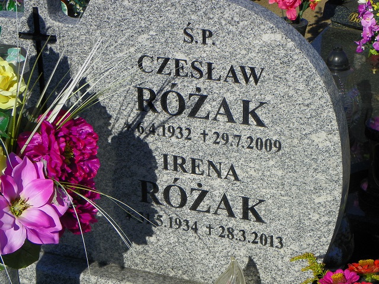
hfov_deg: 22.5
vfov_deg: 17.0
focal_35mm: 87
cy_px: 142
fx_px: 953
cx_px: 190
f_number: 5.6
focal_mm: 15.5
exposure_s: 1/500
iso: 64
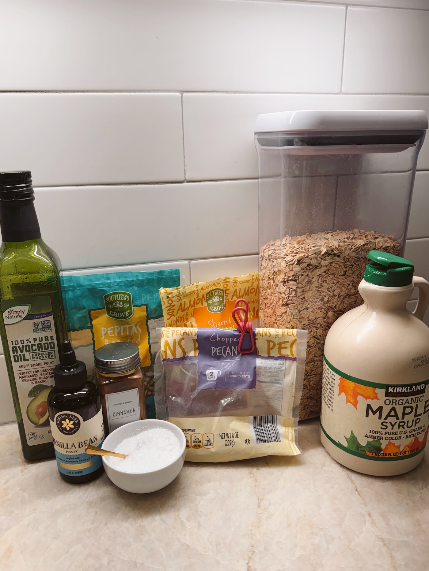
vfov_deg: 71.6
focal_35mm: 24
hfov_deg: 56.8
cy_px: 286
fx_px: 397
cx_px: 214
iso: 80
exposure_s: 1/394
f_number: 1.78
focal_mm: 6.76
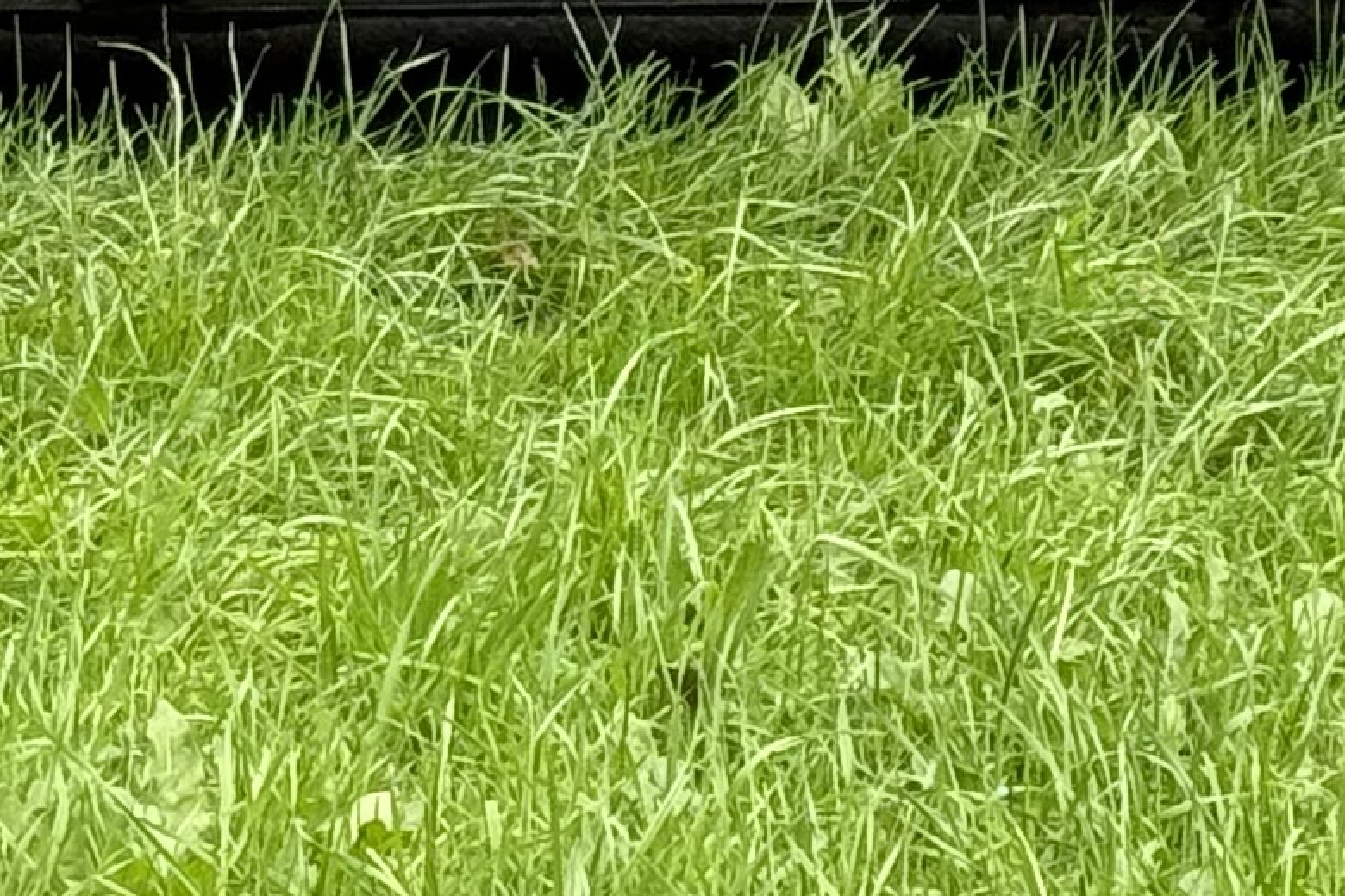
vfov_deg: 5.3
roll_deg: -1.2
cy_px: -520
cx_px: 317
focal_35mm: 258
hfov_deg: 8.0
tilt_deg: -6.7
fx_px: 9638
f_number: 1.78
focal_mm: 6.76
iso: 80
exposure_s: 1/331
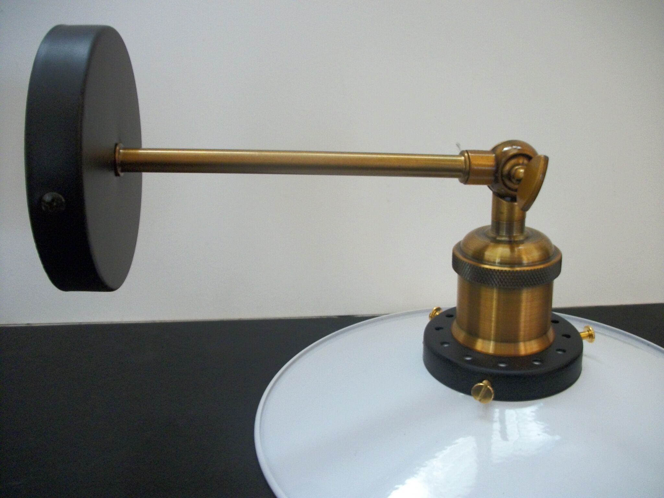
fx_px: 614
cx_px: 332
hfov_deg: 56.8
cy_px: 249
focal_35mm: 32
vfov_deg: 44.2
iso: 250
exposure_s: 1/8
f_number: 2.9
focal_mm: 5.7
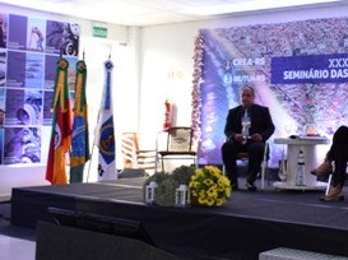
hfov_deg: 30.6
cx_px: 297
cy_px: 73
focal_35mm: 61
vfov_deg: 23.8
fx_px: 612
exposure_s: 1/125
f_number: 5.6
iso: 800
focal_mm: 18
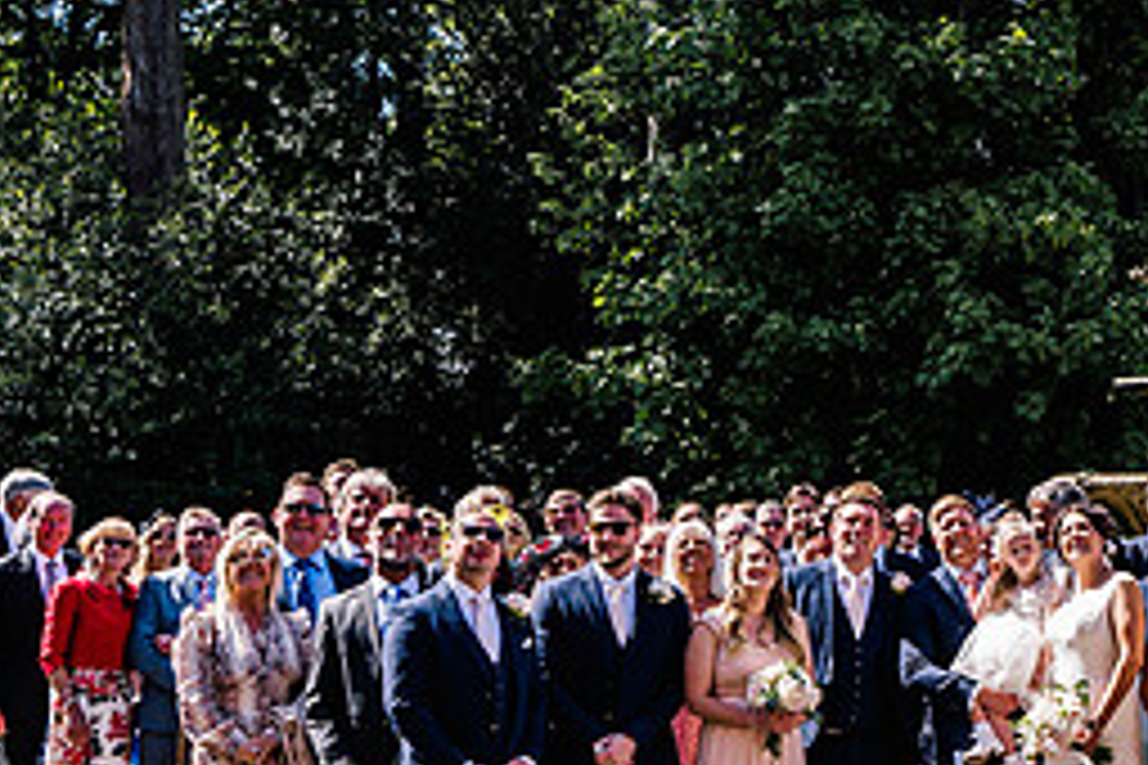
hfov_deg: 28.9
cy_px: 502
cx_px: 1162
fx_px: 2073
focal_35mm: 65
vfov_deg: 20.9
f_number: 6.3
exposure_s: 1/250
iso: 160
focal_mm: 28
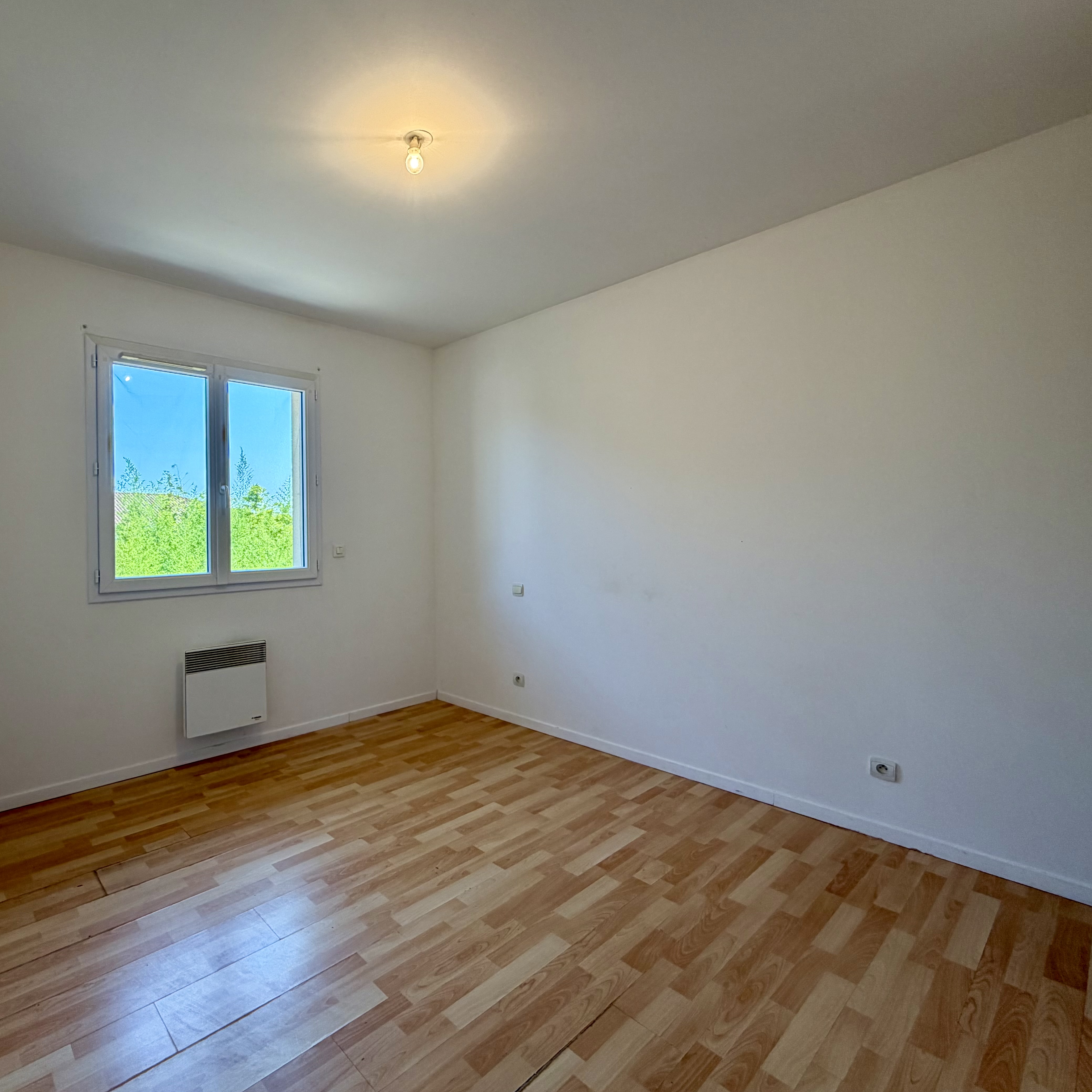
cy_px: 533
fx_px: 607
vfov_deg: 84.0
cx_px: 431
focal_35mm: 17
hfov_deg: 82.8
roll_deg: +1.4
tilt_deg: -0.6
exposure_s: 1/100
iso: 100
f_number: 2.2
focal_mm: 2.22
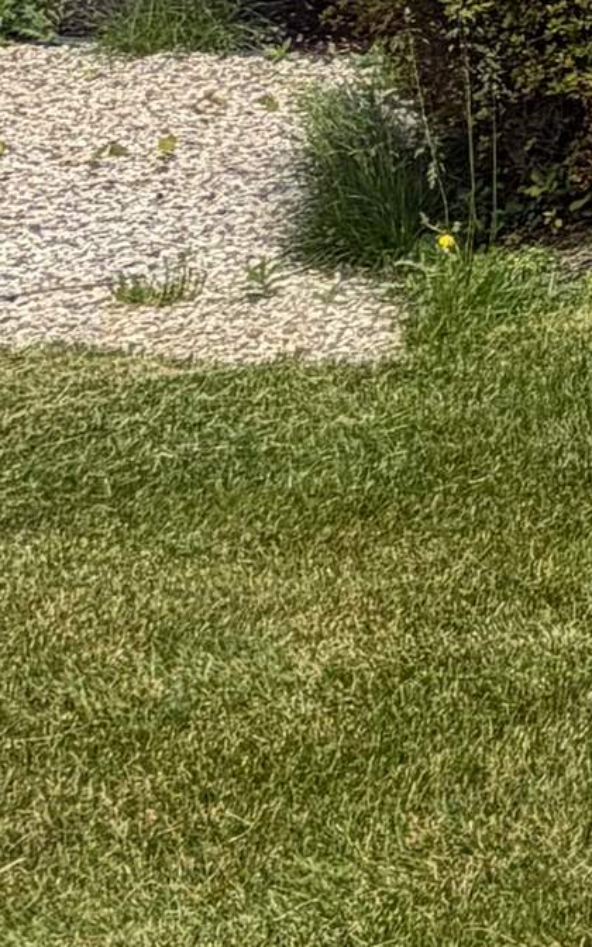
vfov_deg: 22.0
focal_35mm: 89
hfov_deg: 10.2
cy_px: -101
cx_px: 1837
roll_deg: +2.7
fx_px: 2297
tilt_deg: -4.0
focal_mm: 2.22
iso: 25
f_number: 2.2
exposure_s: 1/770
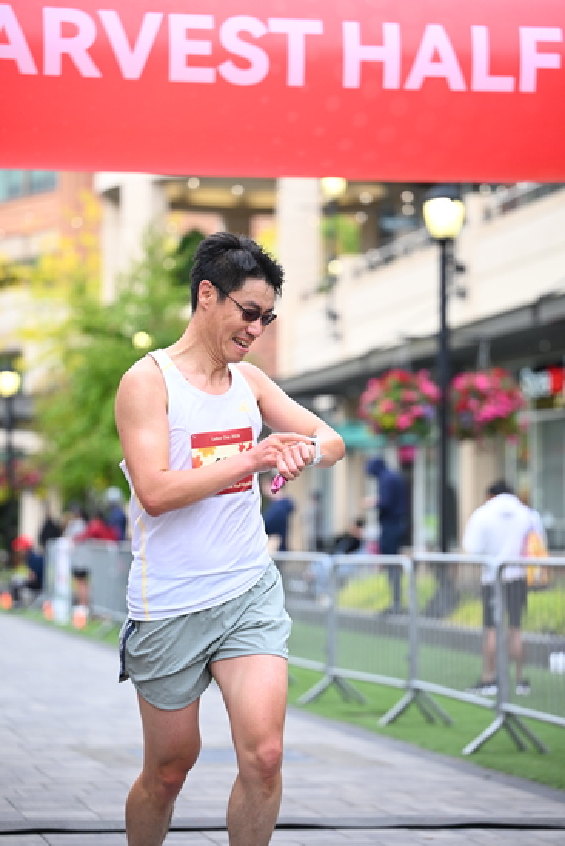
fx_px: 2447
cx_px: 282
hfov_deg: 13.2
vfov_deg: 19.6
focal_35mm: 104
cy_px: 423
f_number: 2.8
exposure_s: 1/1250
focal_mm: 104
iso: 1000
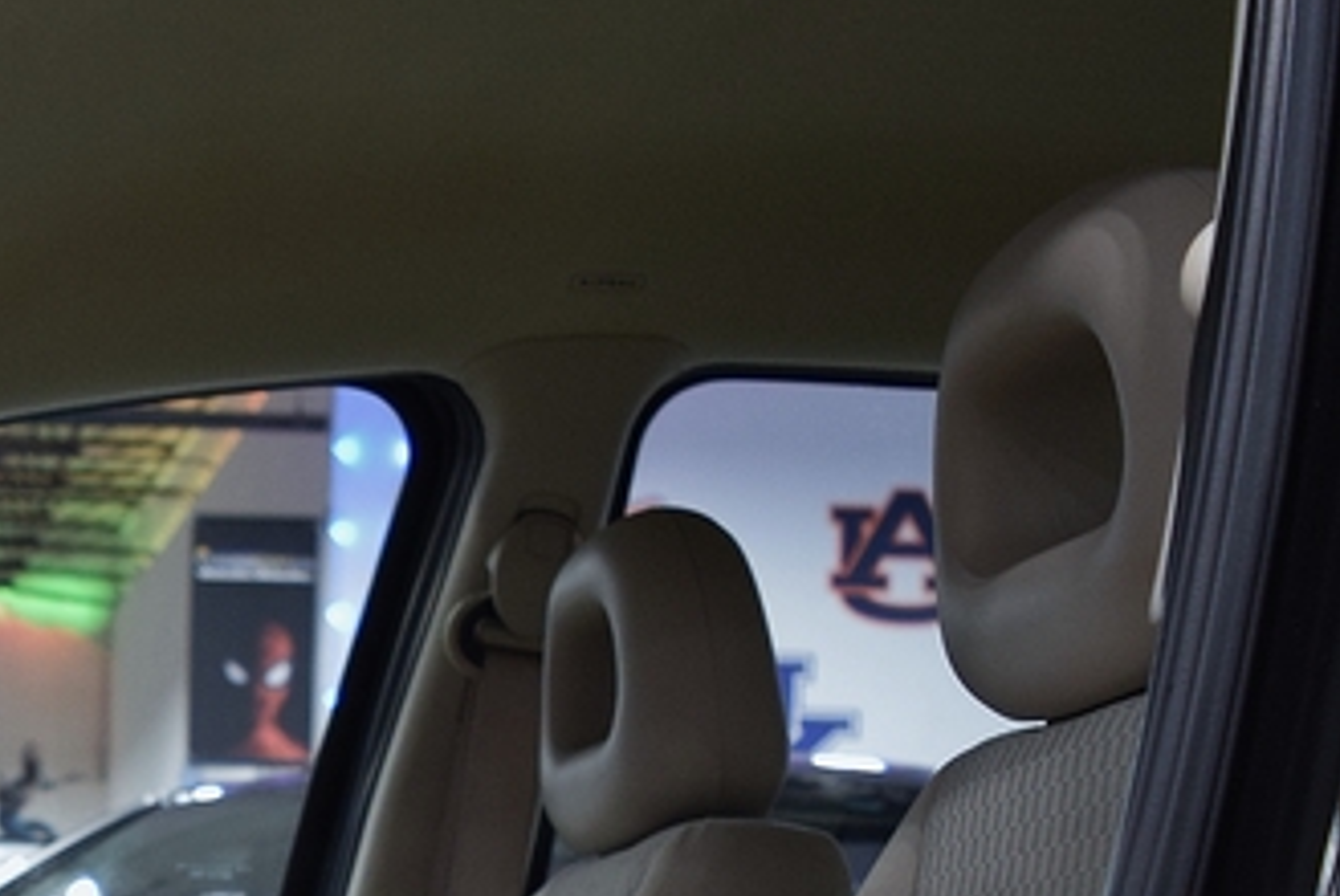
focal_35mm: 84
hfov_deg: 21.7
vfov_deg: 15.2
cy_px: 1318
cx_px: -411
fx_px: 3129
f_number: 3.5
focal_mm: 18
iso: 1100
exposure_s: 1/60
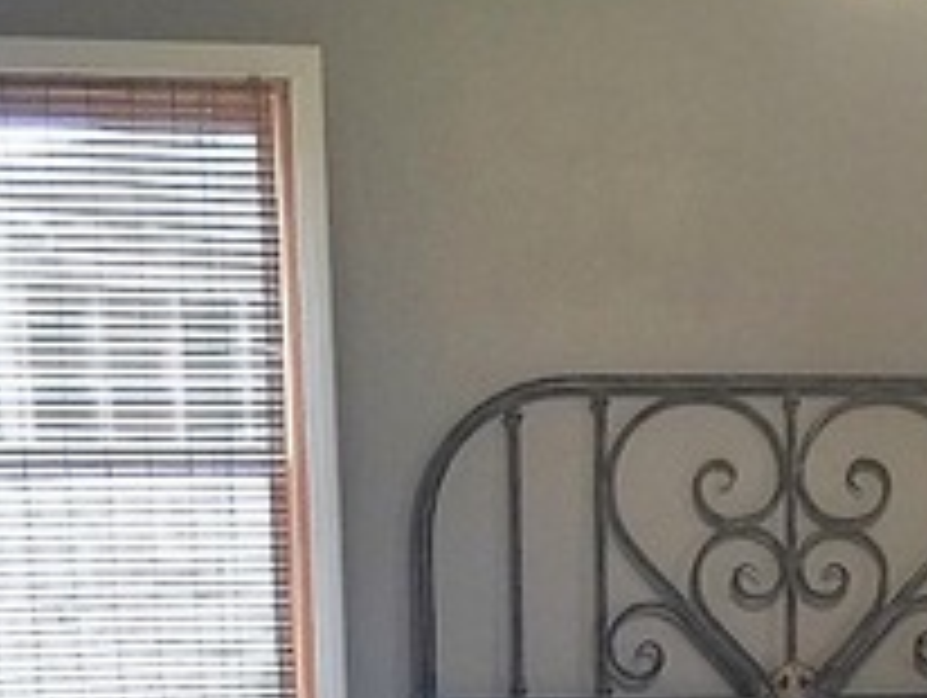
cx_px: 850
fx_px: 2413
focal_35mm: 90
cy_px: 874
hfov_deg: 21.2
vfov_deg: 15.7
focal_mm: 4.15
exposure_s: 1/10
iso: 125
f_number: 2.2
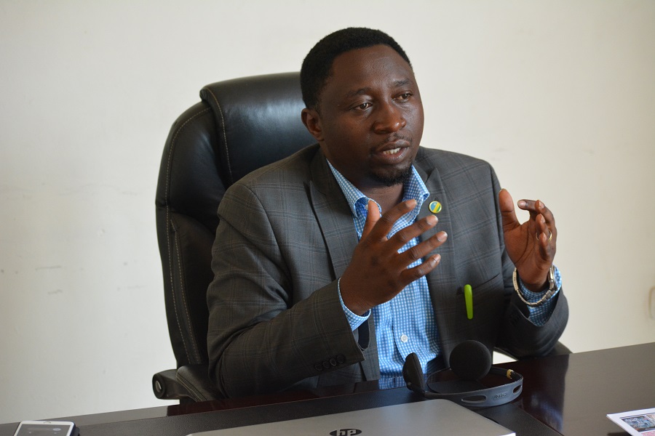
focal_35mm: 82
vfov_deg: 16.6
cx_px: 328
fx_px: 1501
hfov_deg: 24.6
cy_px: 218
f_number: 4
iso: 2000
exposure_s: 1/80
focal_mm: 55
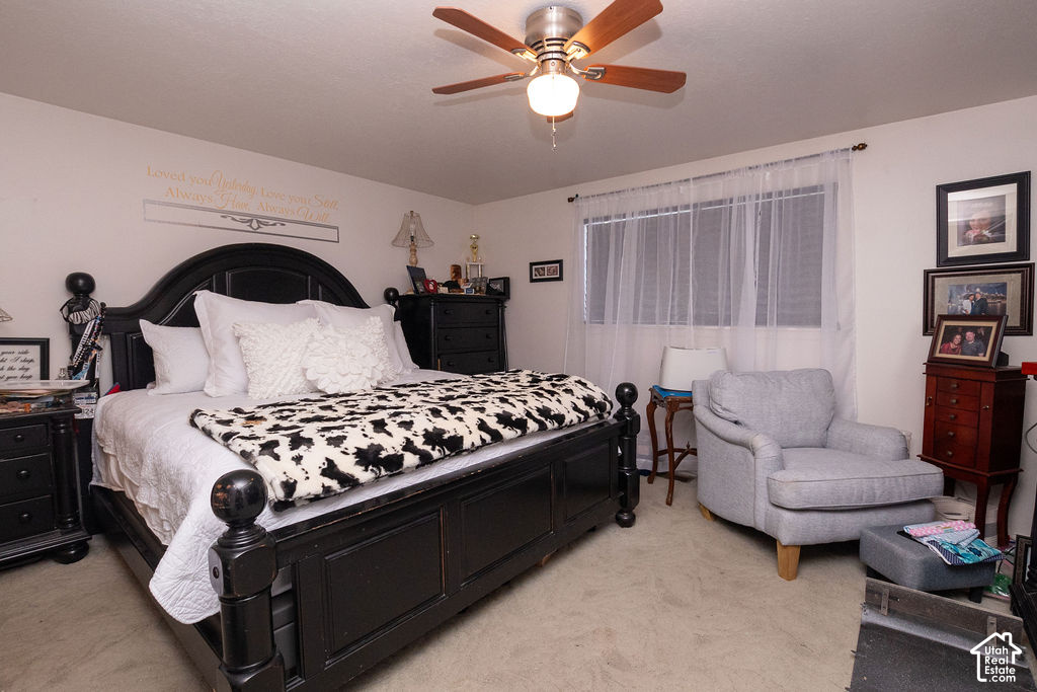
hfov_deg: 97.2
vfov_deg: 74.2
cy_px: 346
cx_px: 518
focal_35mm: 16
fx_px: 457
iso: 1000
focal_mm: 10
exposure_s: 1/200
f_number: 5
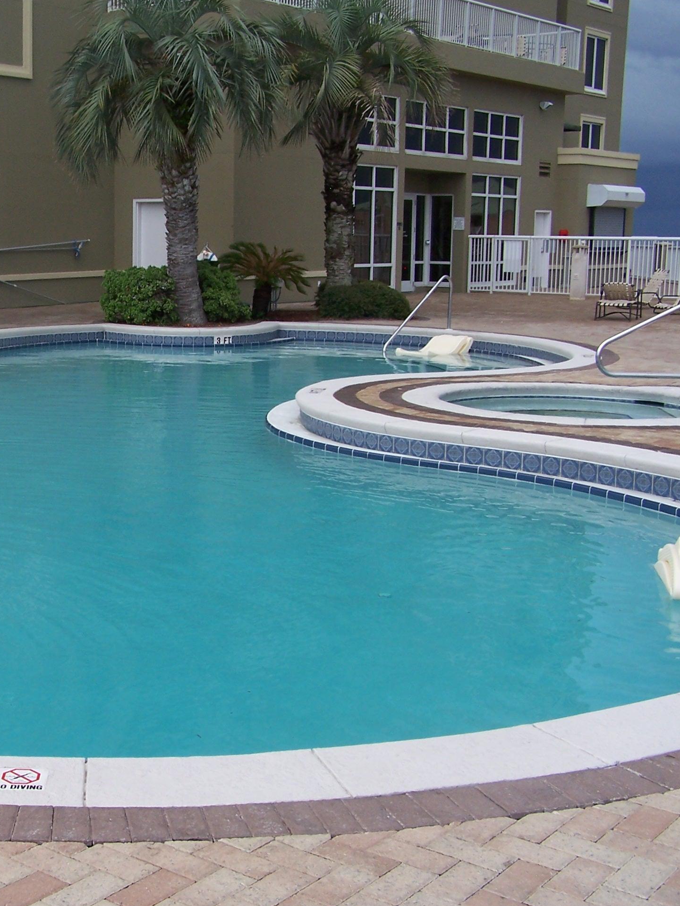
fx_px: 1335
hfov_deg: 27.9
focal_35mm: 51
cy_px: 455
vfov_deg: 37.5
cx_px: 128
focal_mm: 6.3
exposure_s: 1/640
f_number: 4
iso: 80
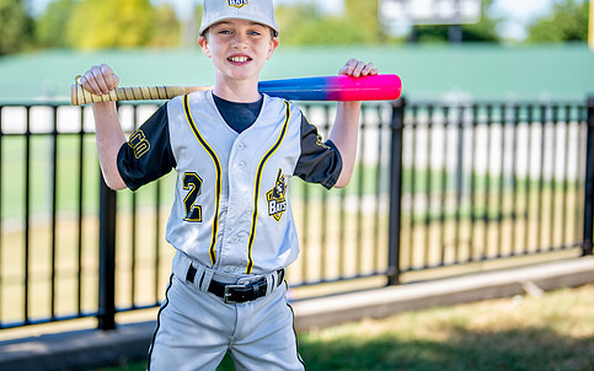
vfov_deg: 16.9
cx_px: 244
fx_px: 1247
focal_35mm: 77
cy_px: 126
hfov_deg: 26.8
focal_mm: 50
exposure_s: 1/1600
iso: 100
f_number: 1.2
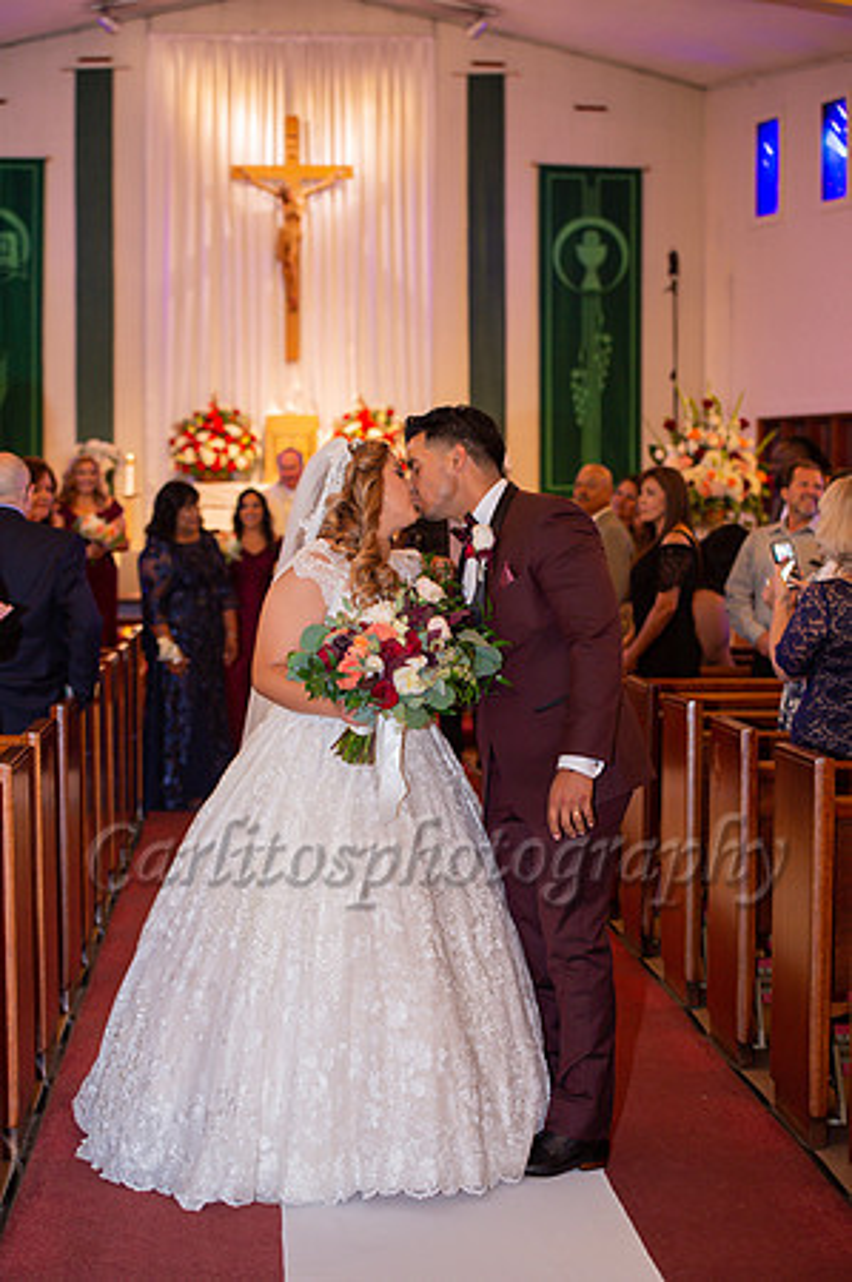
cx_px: 426
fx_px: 2491
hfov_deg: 19.4
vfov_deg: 28.9
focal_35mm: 70
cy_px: 641
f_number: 3.5
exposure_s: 1/60
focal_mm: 70
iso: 1250
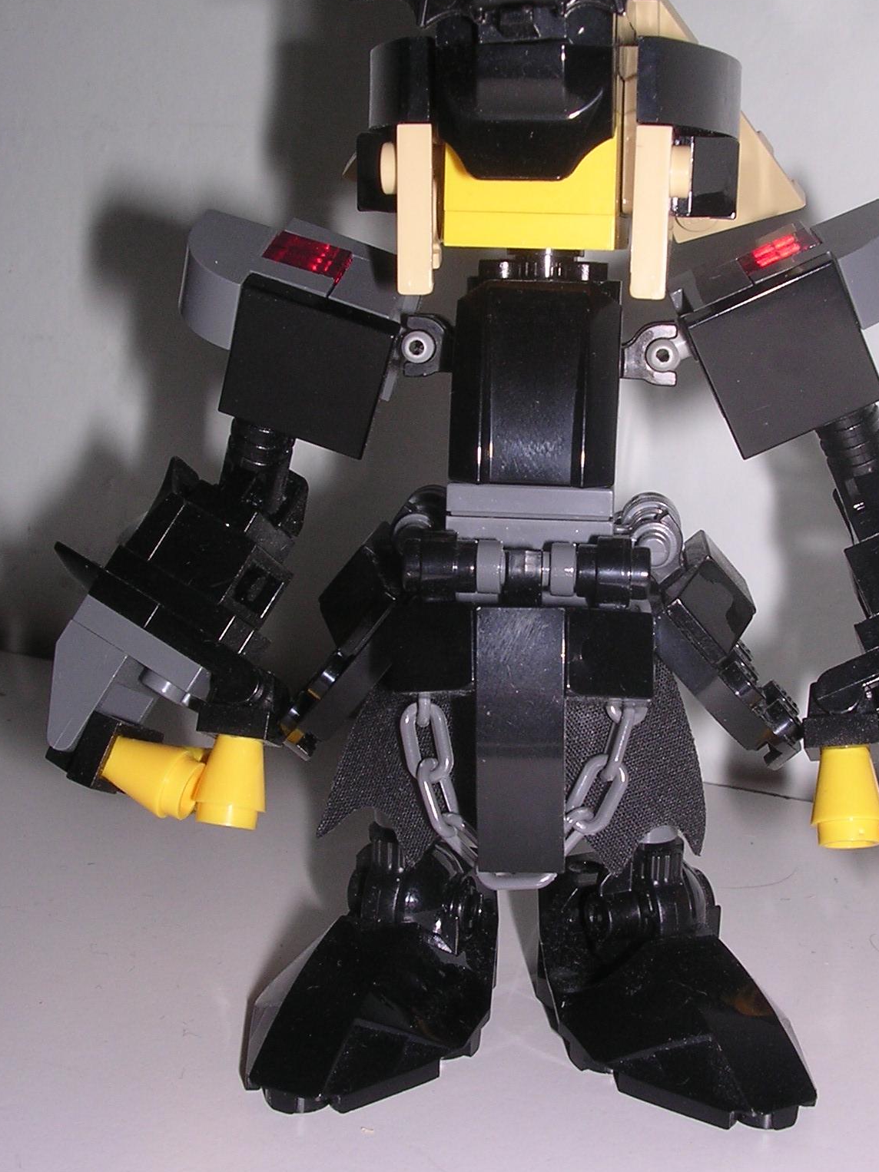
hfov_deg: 28.5
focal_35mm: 51
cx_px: 509
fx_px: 1727
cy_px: 554
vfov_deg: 37.5
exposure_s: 1/60.1
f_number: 5.6
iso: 100
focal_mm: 5.8
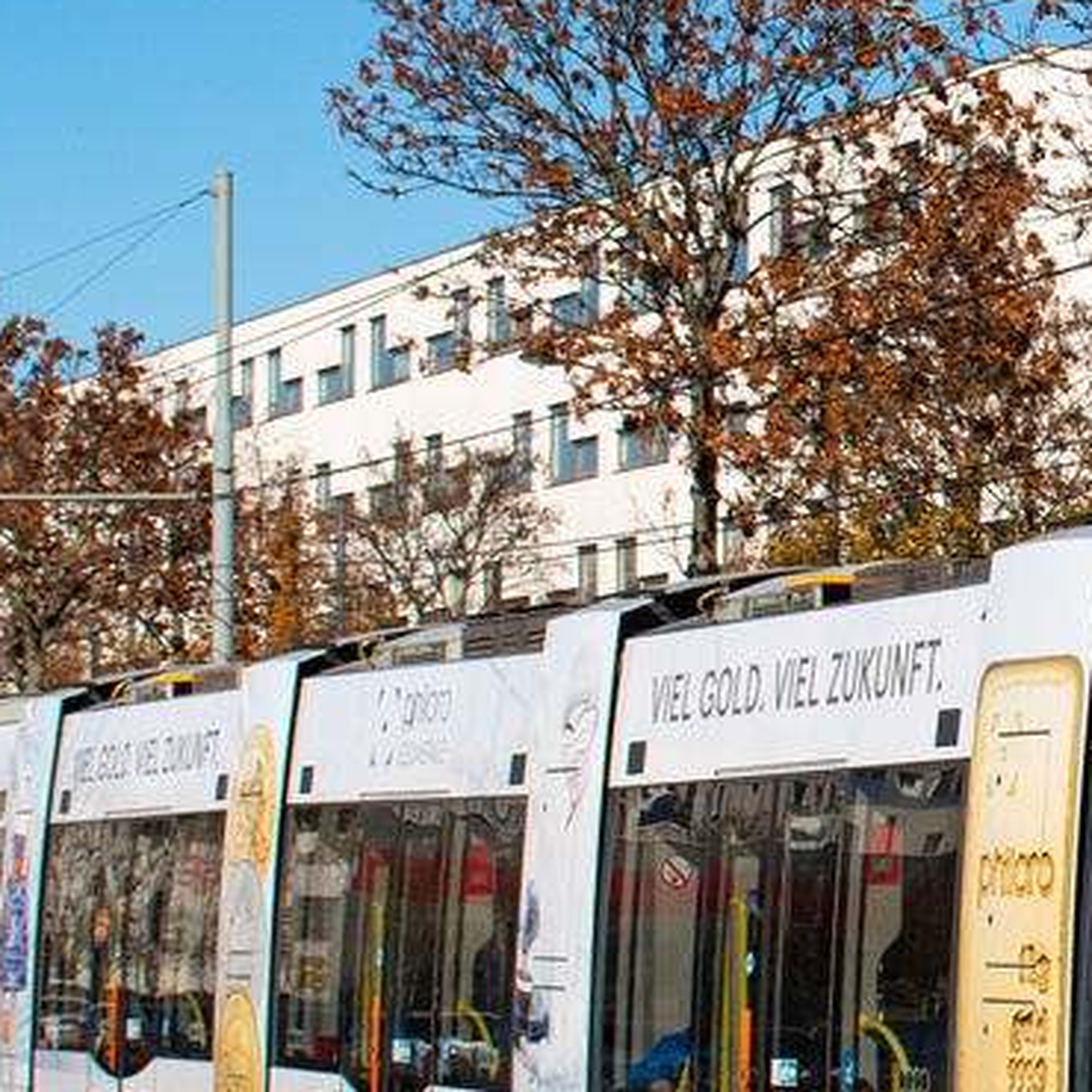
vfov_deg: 10.2
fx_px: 6139
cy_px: 341
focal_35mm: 172
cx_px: 1526
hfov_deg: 9.9
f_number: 8
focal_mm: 26
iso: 125
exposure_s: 1/750
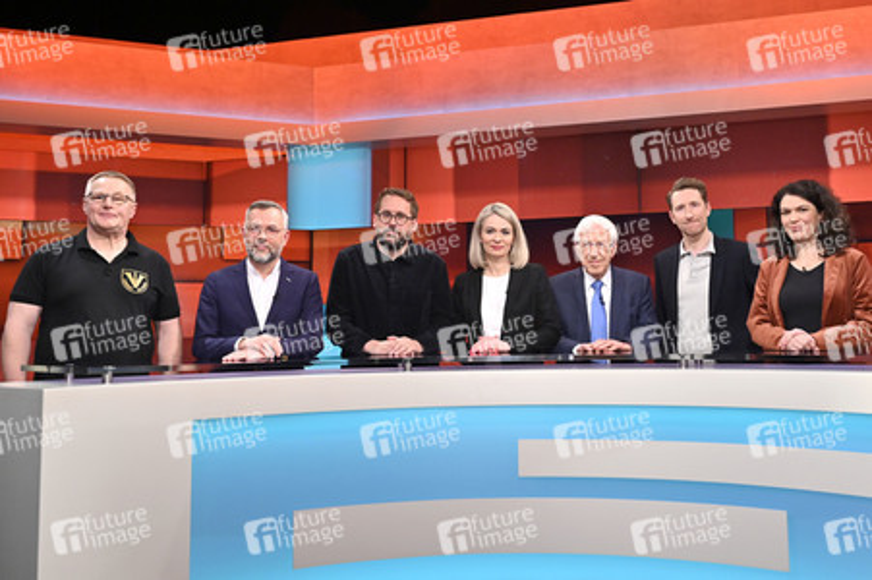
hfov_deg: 65.5
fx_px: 678
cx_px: 436
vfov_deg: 46.3
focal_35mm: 28
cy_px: 290
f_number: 4
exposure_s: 1/200
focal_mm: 28
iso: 1600
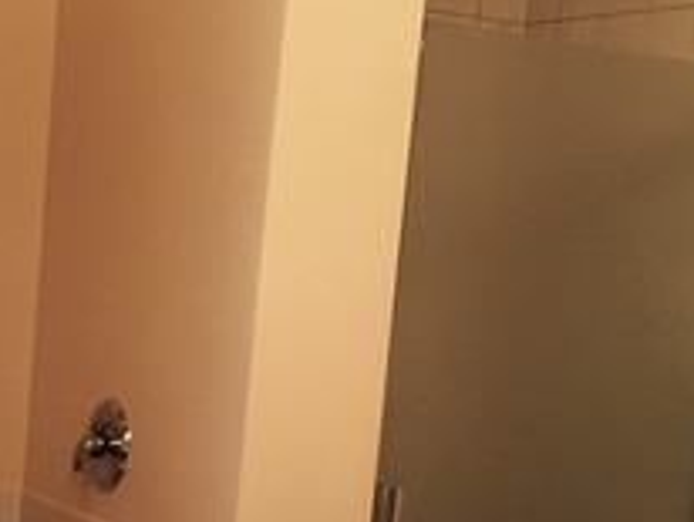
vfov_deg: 16.0
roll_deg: -5.8
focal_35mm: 90
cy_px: 579
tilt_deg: -9.8
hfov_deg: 21.6
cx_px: 185
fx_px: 1806
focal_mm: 4.15
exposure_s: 1/33
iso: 50
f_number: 2.2
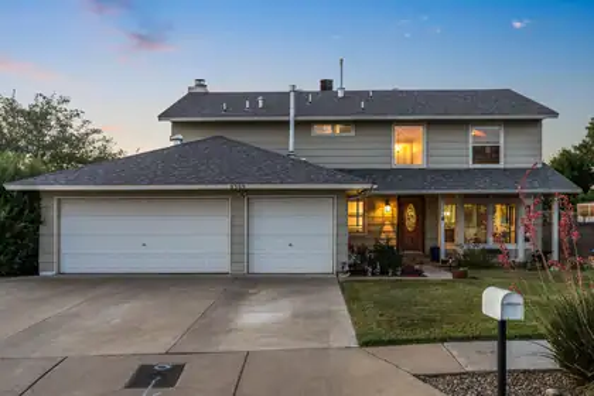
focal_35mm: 30
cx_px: 297
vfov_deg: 43.0
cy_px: 198
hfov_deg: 61.1
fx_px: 503
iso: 320
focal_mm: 30.5
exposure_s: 1/6
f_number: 8
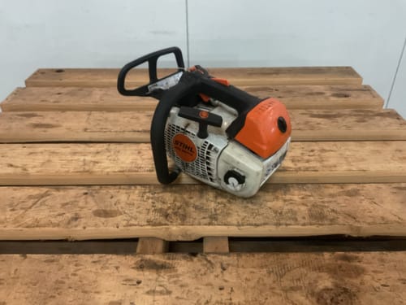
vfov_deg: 48.2
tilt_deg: -34.2
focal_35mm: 29
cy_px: 152
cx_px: 203
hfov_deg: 61.7
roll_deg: +1.1
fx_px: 340
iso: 400
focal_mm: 3
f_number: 1.8
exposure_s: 1/25
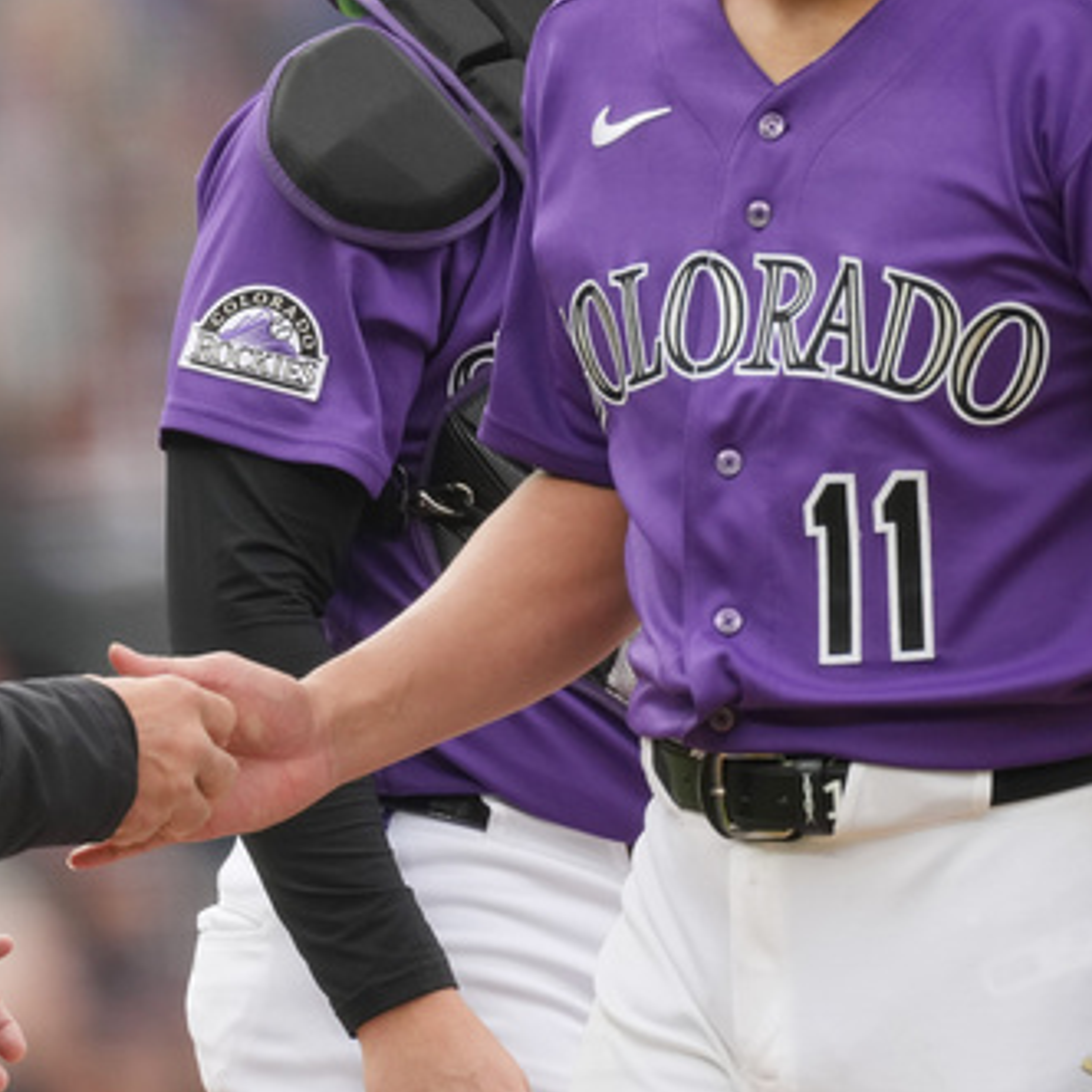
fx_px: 56034
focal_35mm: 1570
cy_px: 322
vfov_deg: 1.1
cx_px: 572
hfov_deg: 1.1
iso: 800
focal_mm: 600
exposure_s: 1/1600
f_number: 4
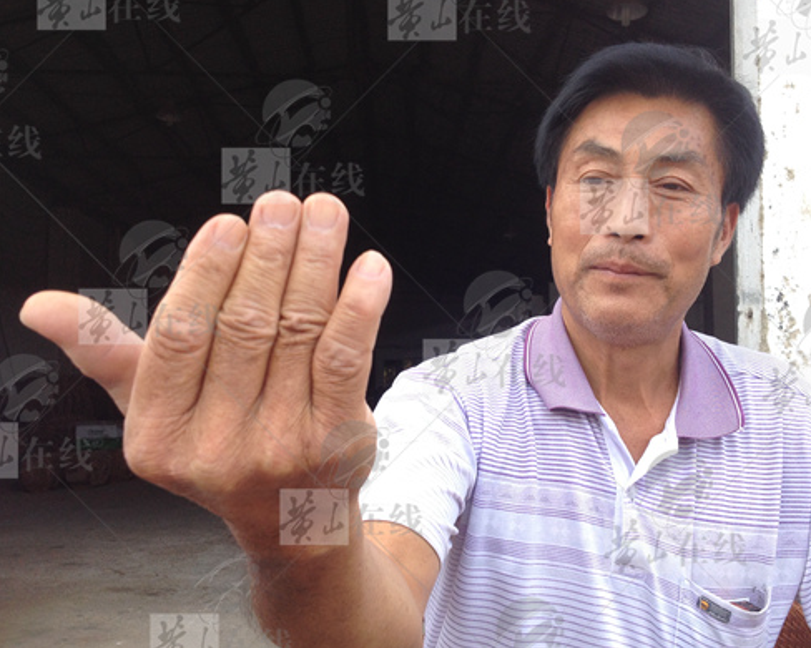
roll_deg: +1.5
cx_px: 480
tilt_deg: +2.1
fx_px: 1008
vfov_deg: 35.7
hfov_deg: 43.7
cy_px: 326
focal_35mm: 42
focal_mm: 4.28
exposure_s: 1/166
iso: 50
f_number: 2.4
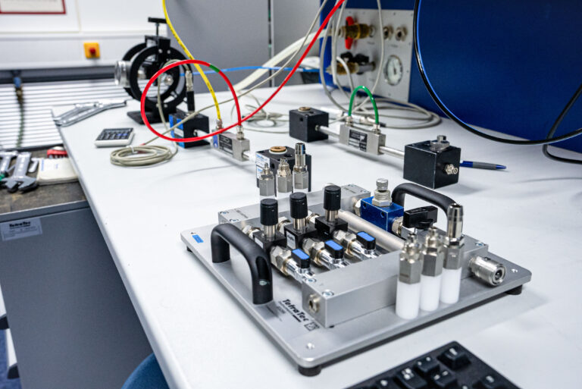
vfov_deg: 40.0
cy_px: 194
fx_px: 534
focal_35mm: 33
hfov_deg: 57.2
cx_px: 291
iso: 3200
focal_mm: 33
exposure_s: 1/200
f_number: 5.6
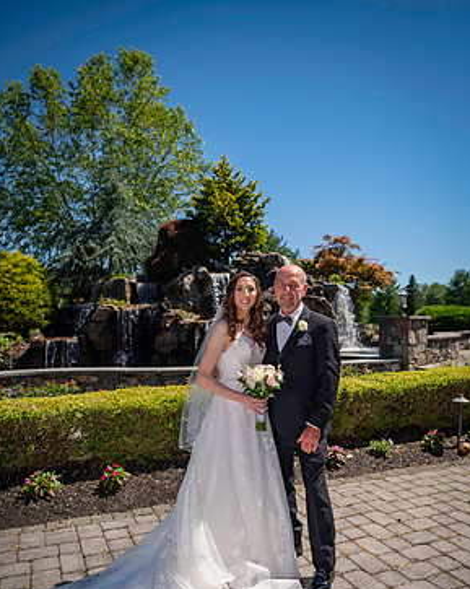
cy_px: 364
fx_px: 487
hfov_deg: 51.5
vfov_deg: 61.5
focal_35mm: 28
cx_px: 238
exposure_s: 1/5000
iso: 100
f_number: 3.2
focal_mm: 24
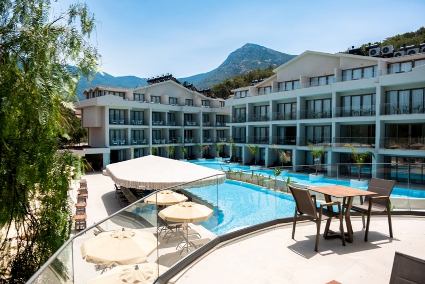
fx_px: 283
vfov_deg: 53.2
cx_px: 212
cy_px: 142
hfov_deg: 73.7
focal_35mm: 24
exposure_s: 1/7000
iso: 500
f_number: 2.8
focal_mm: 16
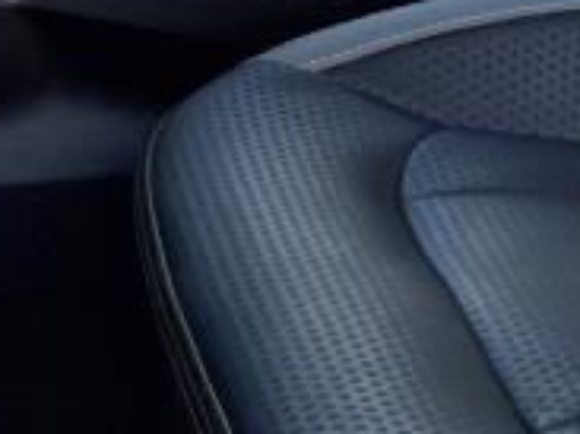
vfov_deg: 9.3
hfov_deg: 12.1
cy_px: -352
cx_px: 1021
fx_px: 2528
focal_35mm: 151
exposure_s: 1/385
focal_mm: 3.58
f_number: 1.9
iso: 40
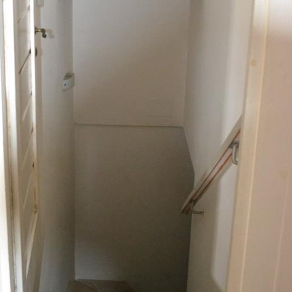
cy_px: 59
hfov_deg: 33.3
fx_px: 487
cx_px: 114
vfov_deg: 32.5
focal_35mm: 51
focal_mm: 18
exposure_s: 1/60
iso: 3200
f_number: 3.5
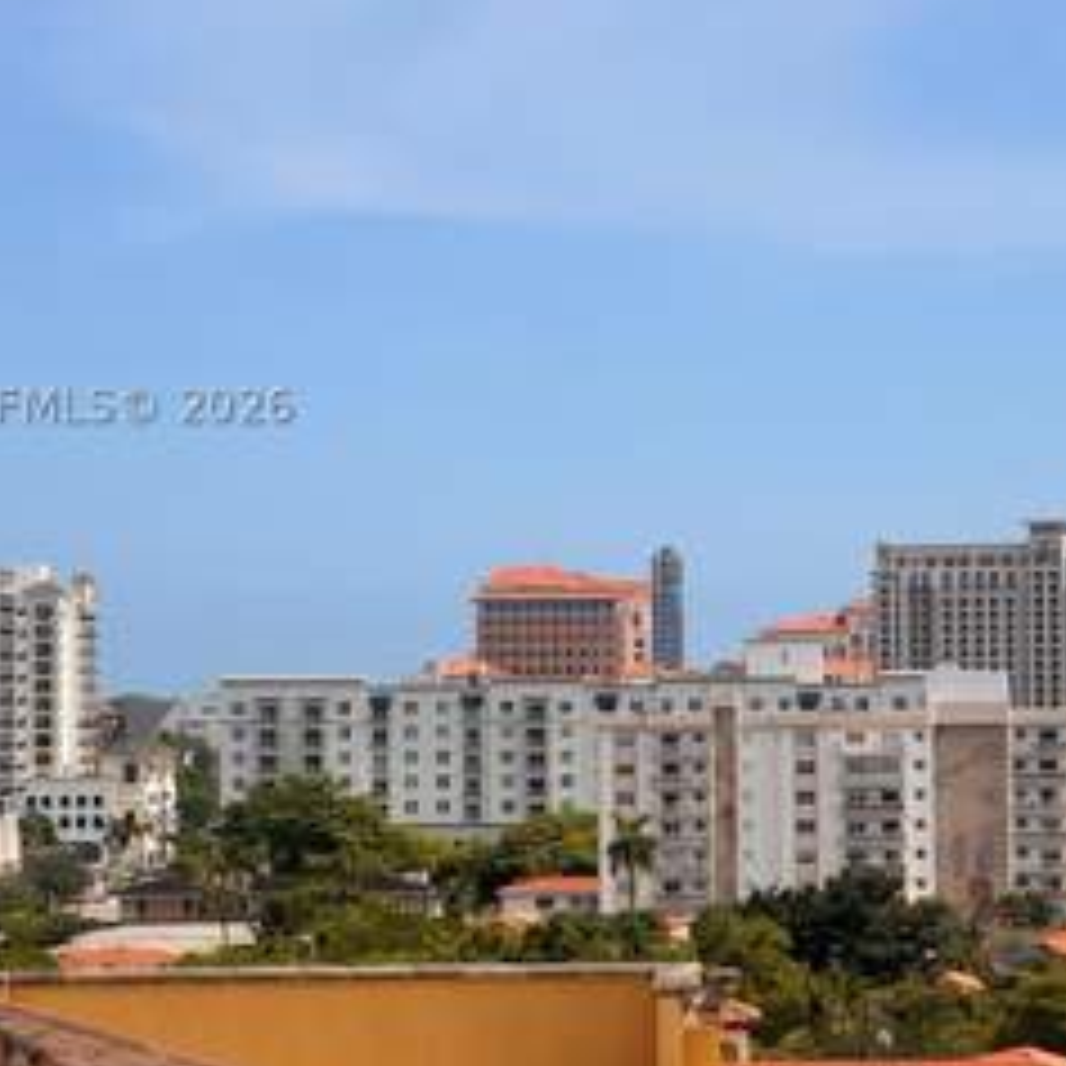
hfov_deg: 12.6
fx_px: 4808
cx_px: 706
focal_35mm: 138
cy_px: 405
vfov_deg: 12.6
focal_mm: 9
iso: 32
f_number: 2.8
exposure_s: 1/2016
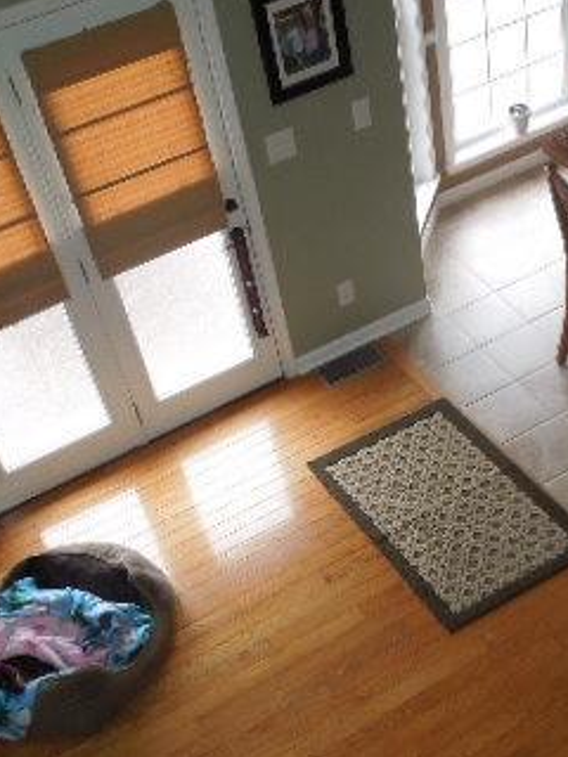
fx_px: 1094
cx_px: 440
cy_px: 504
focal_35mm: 50
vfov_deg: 37.8
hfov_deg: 28.6
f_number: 3.3
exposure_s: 1/40
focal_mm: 4.5
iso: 220
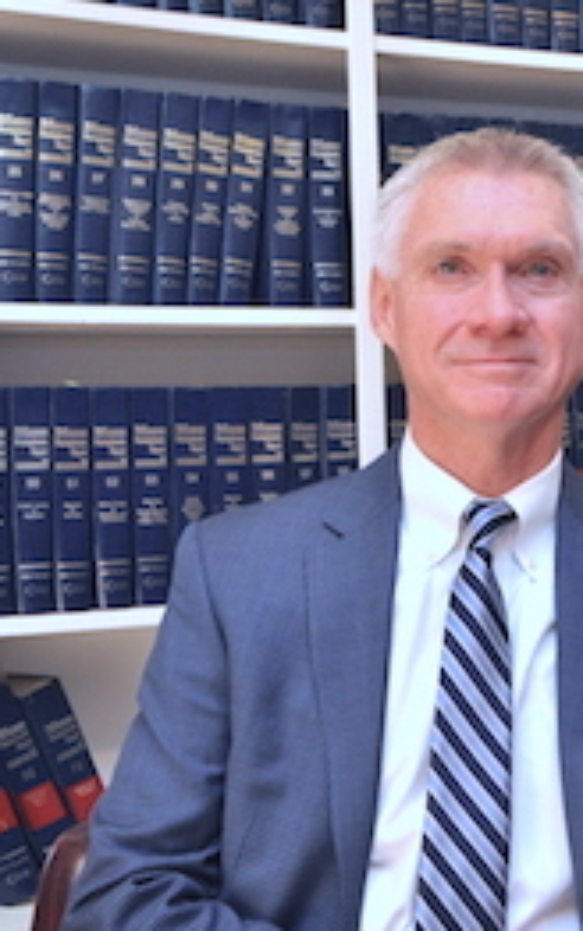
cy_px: 469
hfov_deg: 18.3
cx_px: 537
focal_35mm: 70
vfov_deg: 29.4
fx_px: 1778
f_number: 4.5
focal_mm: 30
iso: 800
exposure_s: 1/60
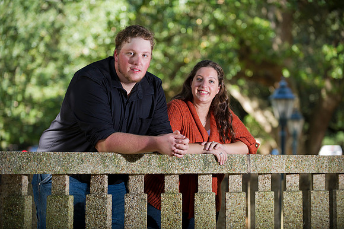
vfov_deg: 12.4
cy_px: 114
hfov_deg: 18.6
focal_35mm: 110
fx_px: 1050
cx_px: 172
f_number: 2.8
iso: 200
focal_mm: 110
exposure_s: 1/200
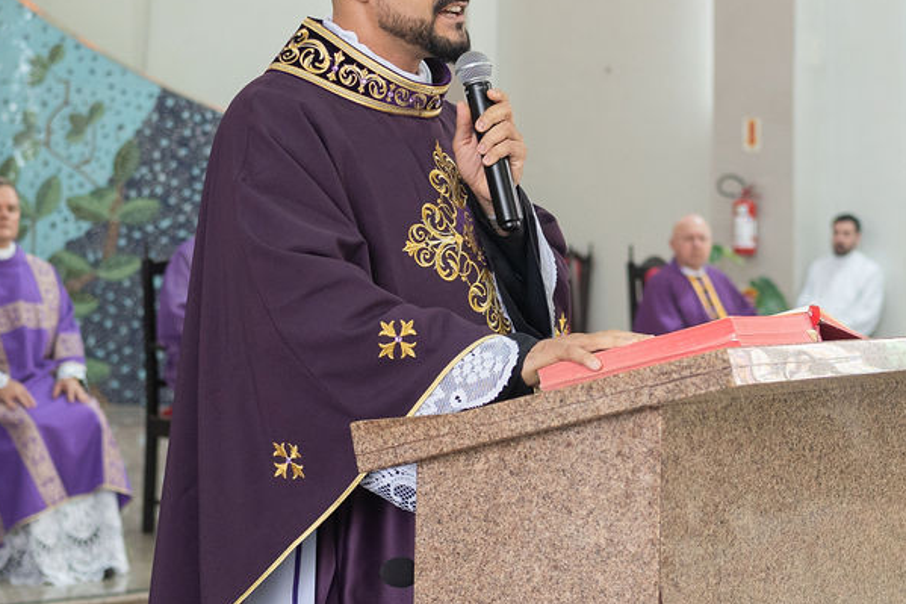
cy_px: 132
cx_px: 439
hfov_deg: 22.9
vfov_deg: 15.3
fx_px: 2239
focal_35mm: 89
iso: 640
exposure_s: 1/160
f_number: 2.8
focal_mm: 35
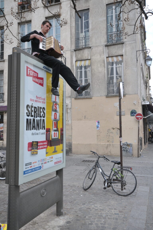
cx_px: 76
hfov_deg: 43.5
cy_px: 115
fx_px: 192
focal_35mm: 30
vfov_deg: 62.0
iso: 280
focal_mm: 20
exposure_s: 1/160
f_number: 8
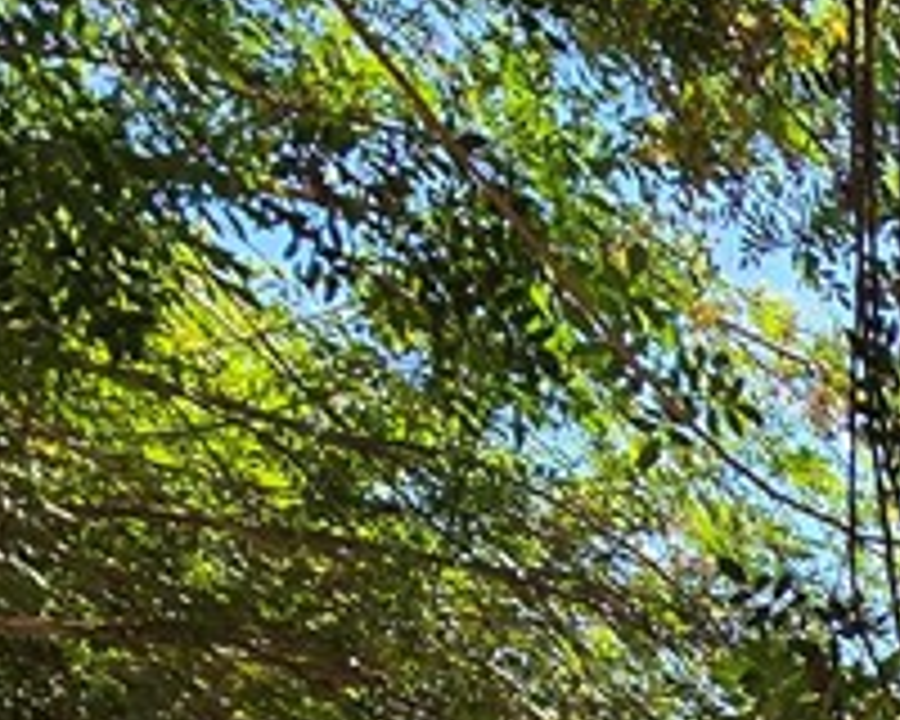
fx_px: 1731
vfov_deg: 17.6
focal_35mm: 65
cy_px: 1395
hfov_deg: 19.6
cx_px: 1710
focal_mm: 2.2
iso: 50
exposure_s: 1/1117
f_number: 2.2
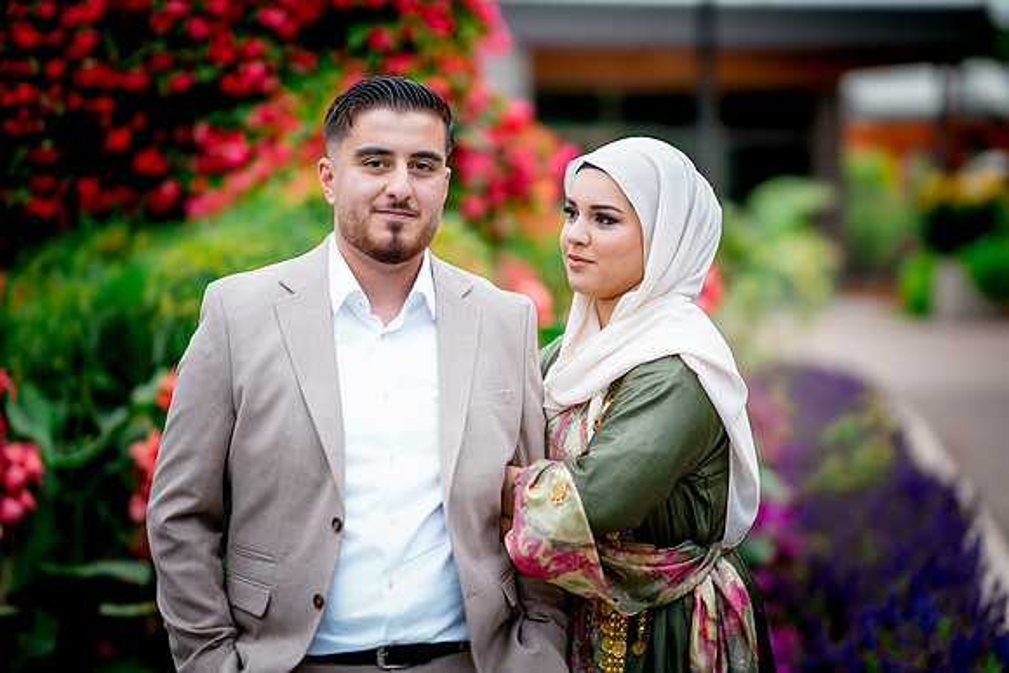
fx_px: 2383
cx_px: 504
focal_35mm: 85
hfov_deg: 23.9
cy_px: 336
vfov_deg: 16.1
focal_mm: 85
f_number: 1.4
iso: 100
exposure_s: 1/2000
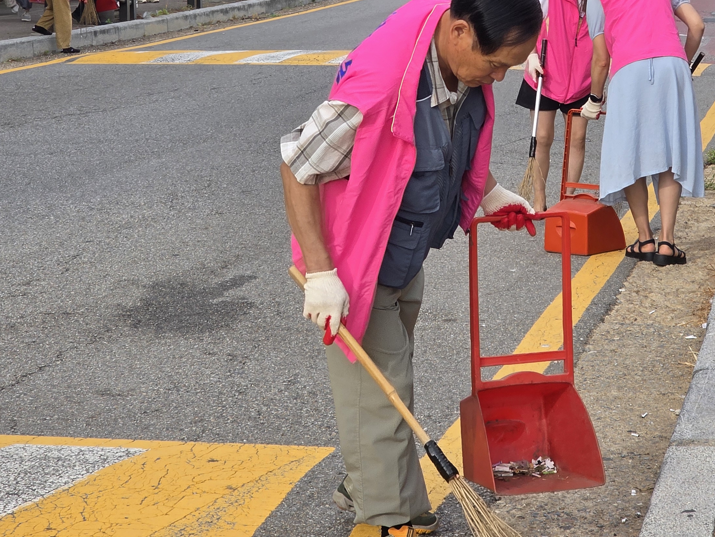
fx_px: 2582
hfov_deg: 15.8
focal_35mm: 125
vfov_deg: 11.8
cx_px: 380
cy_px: 60
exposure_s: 1/419
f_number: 2.4
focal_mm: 7.9
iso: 50
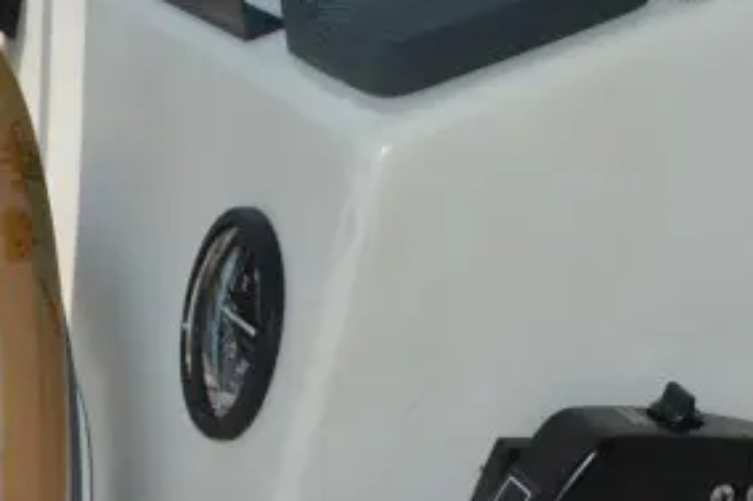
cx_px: 318
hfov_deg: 21.9
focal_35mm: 93
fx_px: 1944
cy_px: 603
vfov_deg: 14.2
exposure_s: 1/200
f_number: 10
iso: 100
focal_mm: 22
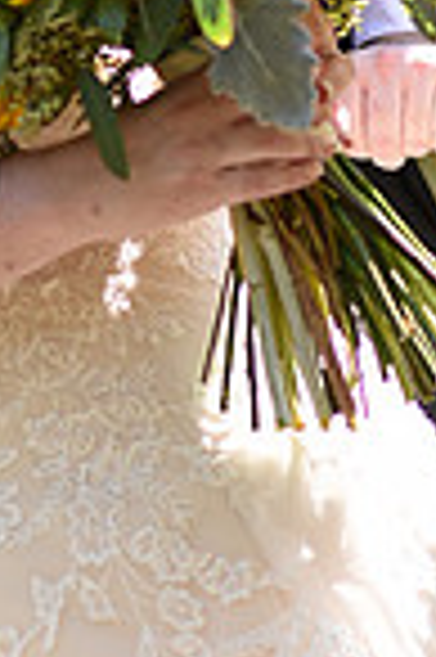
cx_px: -258
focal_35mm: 338
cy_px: -302
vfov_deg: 6.0
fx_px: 6154
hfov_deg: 4.0
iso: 100
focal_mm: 85
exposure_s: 1/200
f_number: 2.8
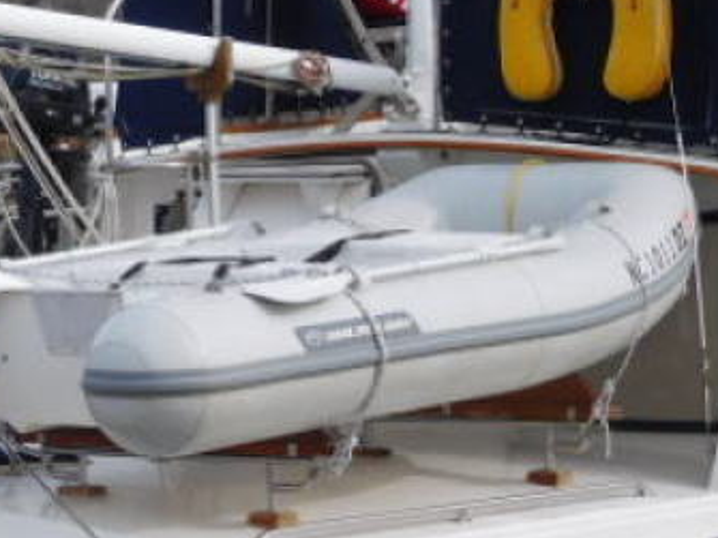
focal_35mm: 167
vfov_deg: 8.9
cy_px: 326
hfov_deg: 11.7
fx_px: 3463
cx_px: 9
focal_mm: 12.5
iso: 125
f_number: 4.5
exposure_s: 1/800
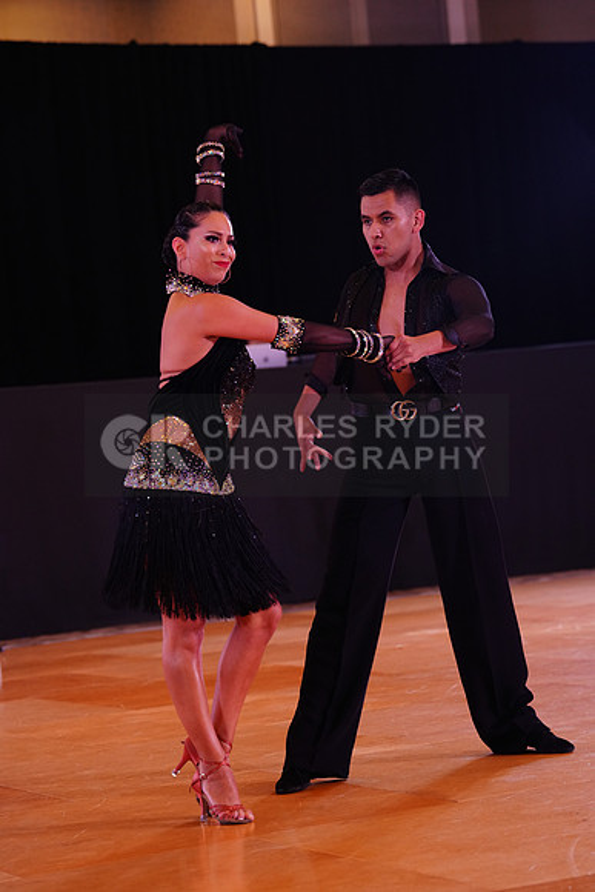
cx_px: 298
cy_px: 446
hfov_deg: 14.0
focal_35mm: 98
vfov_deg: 20.8
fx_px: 2428
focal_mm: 98
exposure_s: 1/160
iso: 2000
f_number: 4
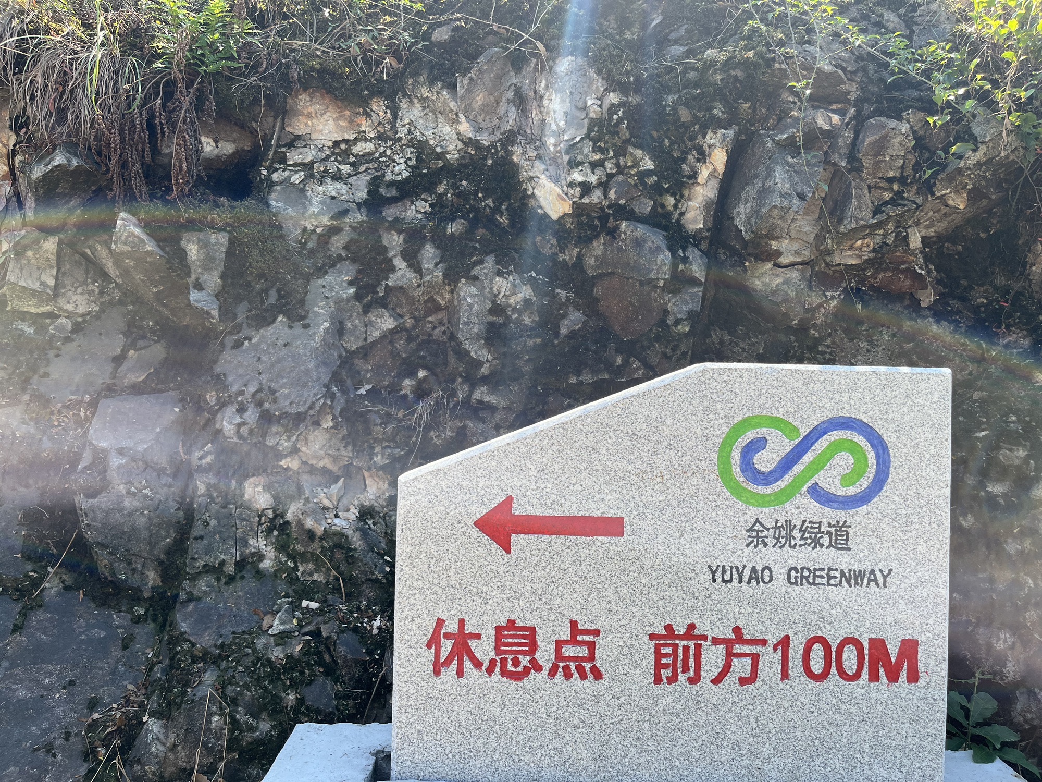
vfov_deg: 53.1
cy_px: 391
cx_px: 521
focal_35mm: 26
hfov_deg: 67.3
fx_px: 783
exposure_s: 1/821
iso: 50
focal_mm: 5.1
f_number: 1.6
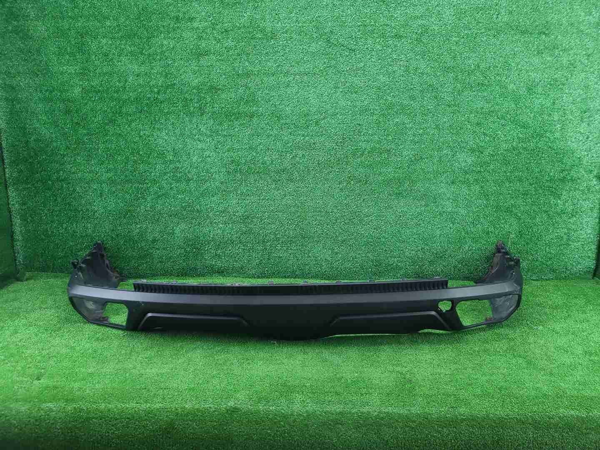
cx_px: 300
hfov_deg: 67.3
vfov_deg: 53.1
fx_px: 451
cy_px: 225
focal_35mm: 26
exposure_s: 1/50
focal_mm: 5.4
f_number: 1.8
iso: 191
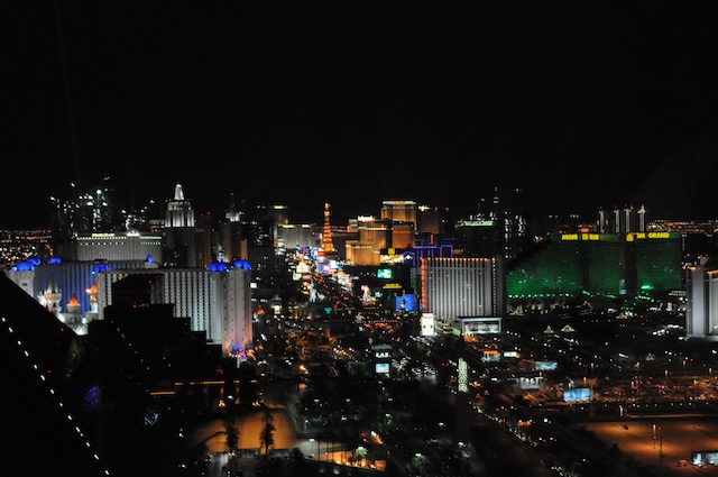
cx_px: 359
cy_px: 238
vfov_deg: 28.0
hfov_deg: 41.2
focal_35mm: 48
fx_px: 956
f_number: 2.8
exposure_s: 1/15
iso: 3200
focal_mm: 32
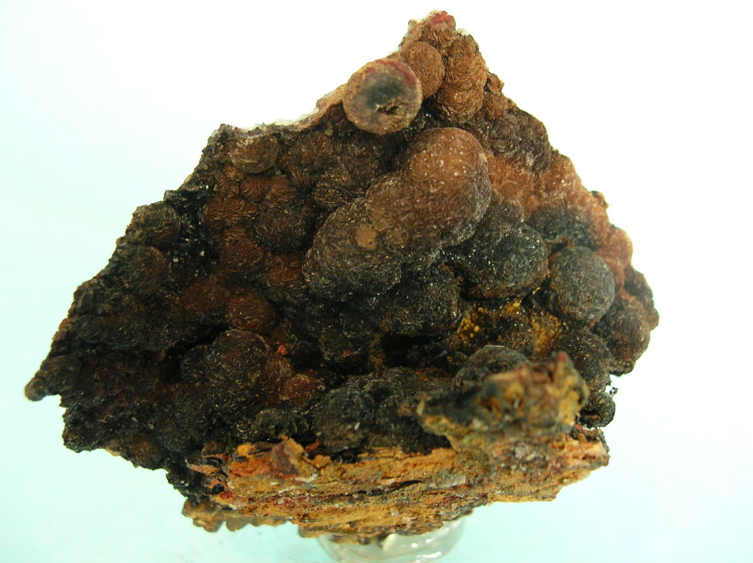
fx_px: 782
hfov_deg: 51.4
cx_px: 376
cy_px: 282
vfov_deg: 39.6
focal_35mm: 36
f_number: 2.7
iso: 50
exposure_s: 1/4.4
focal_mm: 6
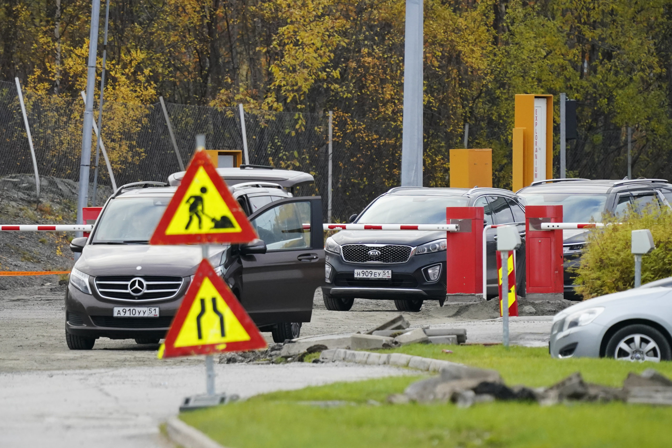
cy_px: 224
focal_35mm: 744
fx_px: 13888
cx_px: 336
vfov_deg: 1.8
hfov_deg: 2.8
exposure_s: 1/1250
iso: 3200
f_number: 6.3
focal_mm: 496
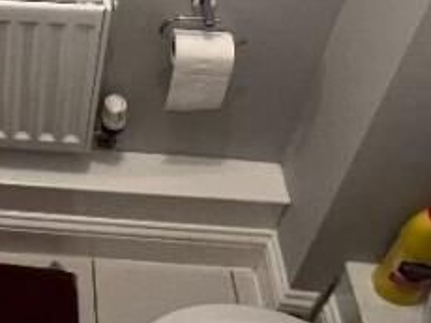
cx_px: -49
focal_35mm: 58
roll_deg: +2.5
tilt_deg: -36.4
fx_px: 721
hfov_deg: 29.8
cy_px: -154
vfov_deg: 21.4
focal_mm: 1.57
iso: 200
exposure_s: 1/50
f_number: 1.8
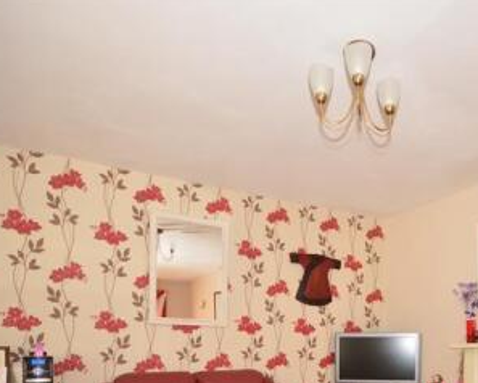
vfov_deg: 43.2
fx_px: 439
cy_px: 343
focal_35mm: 31
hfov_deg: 54.8
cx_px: 351
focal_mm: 10
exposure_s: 1/6
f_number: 4
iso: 200
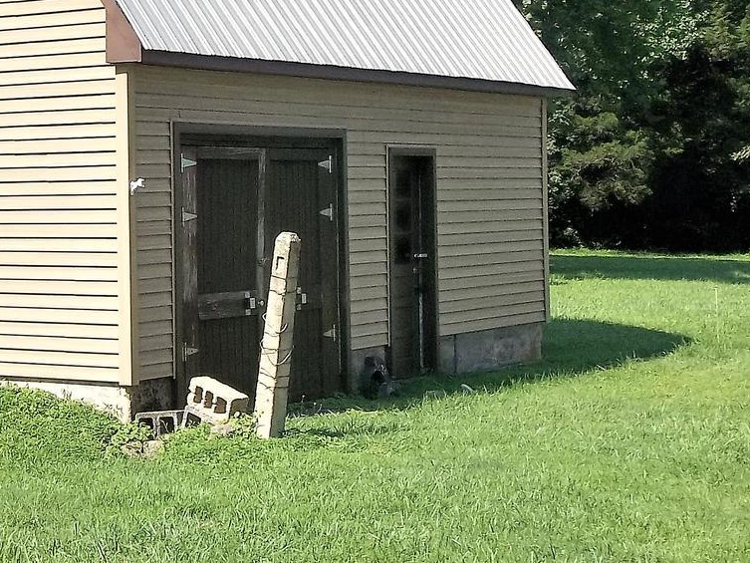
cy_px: 165
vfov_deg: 16.9
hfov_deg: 21.8
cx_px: 38
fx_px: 1885
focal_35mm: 87
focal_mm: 5.7
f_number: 8.8
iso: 80
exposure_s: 1/160
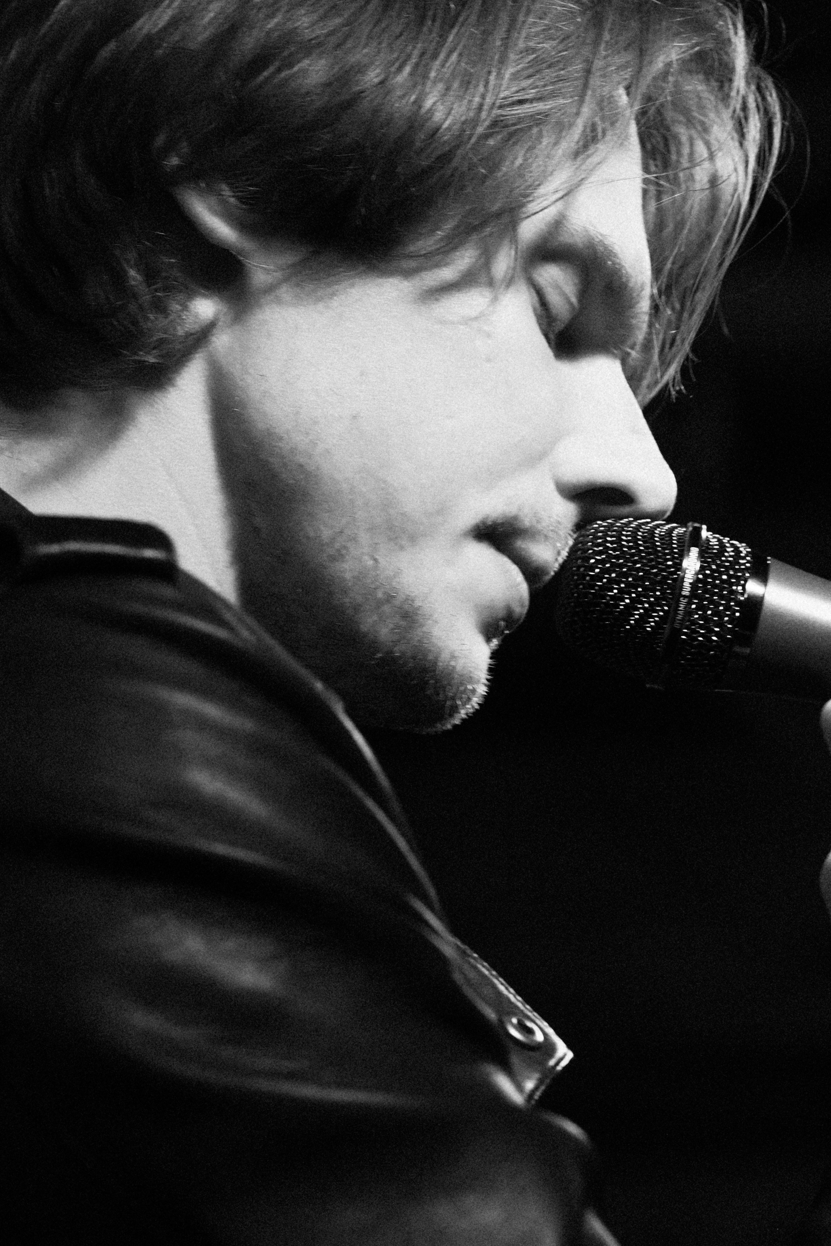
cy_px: 642
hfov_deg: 11.3
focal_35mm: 121
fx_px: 4189
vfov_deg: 16.9
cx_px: 394
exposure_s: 1/180
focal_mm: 75
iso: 640
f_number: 2.2
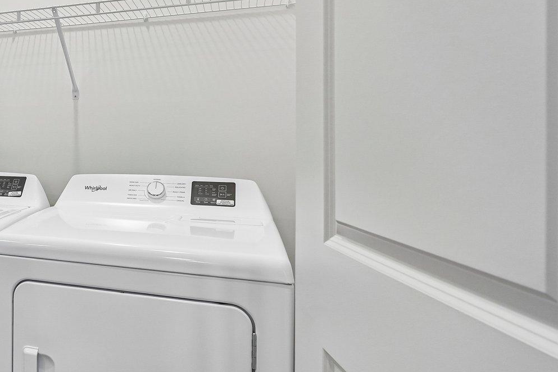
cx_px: -1
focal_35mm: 33
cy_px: 136
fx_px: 511
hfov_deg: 47.5
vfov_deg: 39.7
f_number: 8
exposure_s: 1/30
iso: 800
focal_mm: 16
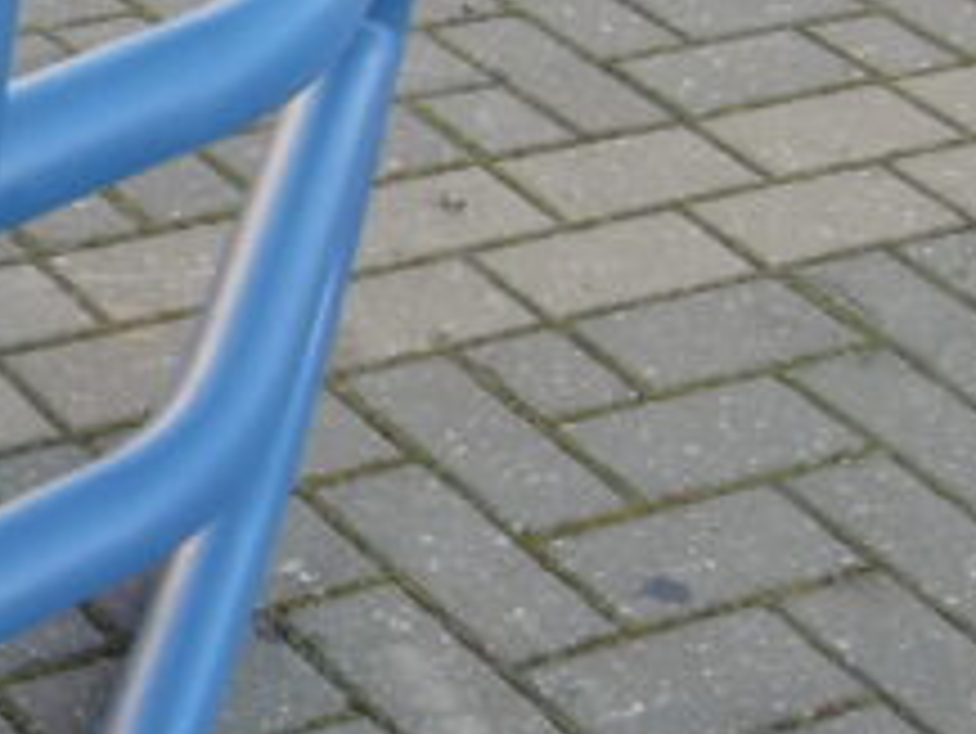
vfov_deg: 13.1
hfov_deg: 15.1
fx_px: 3188
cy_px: 428
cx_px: -792
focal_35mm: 113
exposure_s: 1/80
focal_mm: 4.3
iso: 64
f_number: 3.2
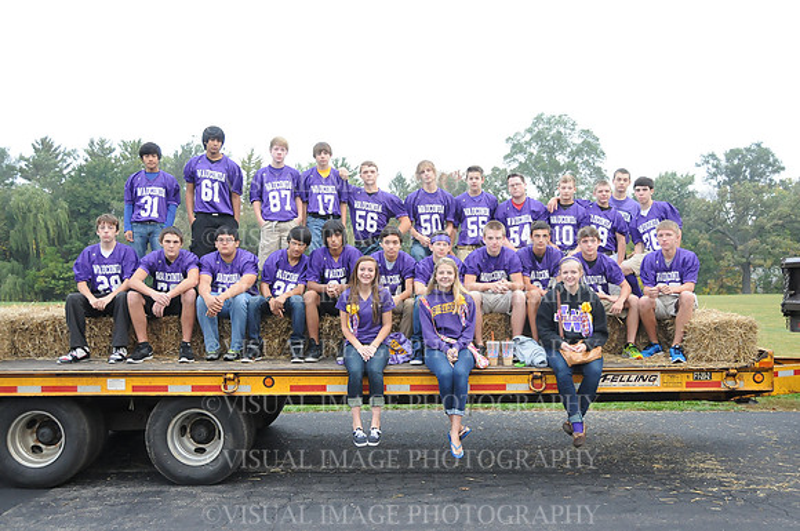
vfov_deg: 39.9
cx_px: 400
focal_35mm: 33
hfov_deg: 57.3
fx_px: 732
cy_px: 266
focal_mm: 22
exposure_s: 1/500
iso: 1250
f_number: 3.8
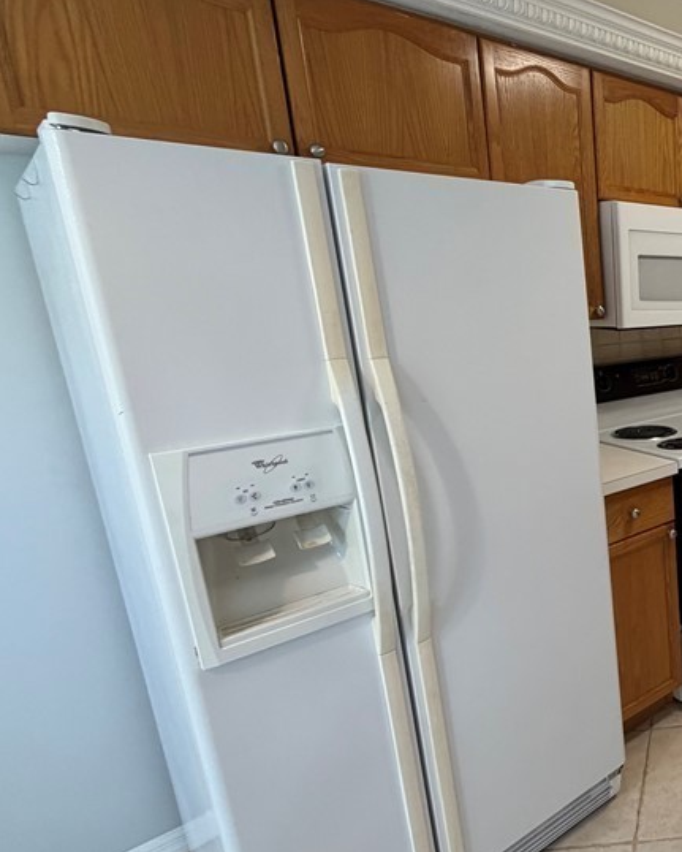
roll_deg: +1.8
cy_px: 428
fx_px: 655
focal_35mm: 26
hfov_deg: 41.3
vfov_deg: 66.0
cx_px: 783
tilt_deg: -10.4
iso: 250
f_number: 2.2
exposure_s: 1/120
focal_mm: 2.22
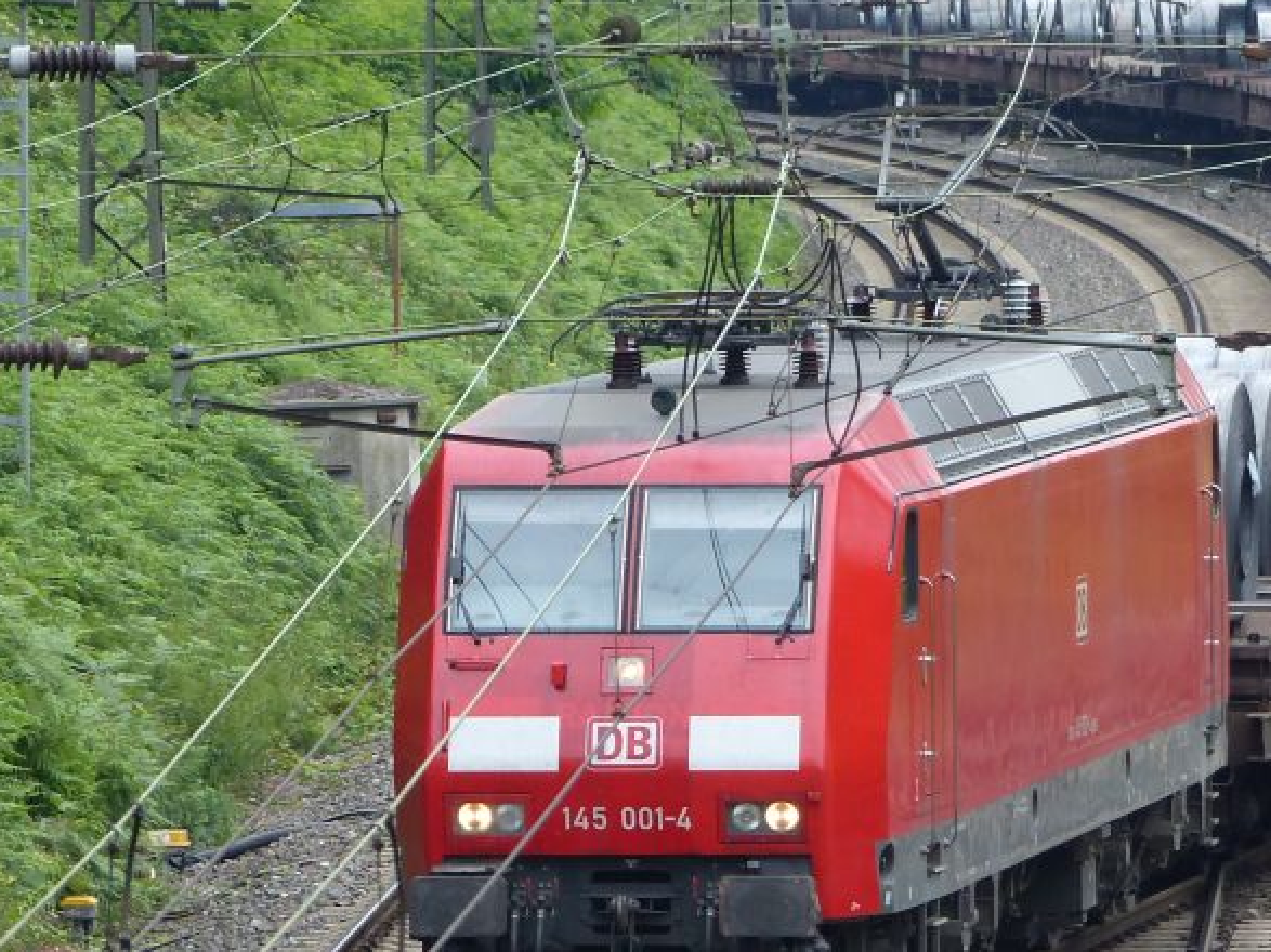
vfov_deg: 2.9
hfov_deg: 3.8
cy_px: 822
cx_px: 771
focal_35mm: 519
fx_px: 19052
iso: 160
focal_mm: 45.7
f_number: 2.8
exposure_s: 1/500
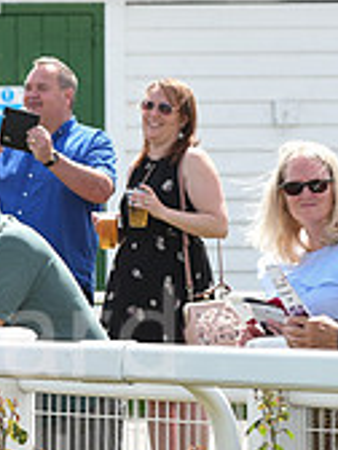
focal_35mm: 514
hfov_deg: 2.9
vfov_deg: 3.9
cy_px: 358
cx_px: -166
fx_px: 6692
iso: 400
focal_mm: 155
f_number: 6.3
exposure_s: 1/640
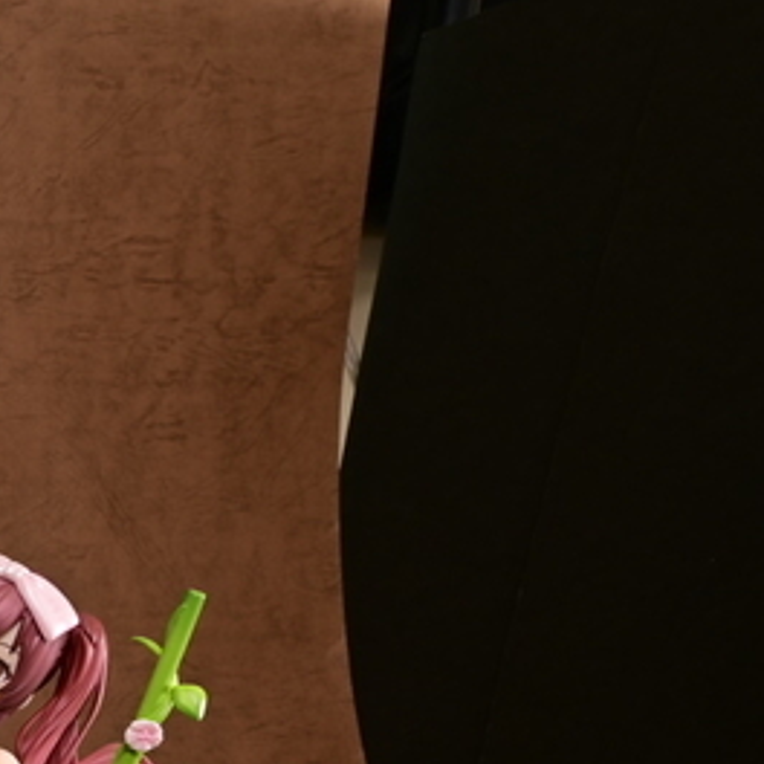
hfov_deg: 22.6
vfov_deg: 29.1
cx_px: -512
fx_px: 1348
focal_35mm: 54
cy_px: 809
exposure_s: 5
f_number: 11
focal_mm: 14
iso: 100
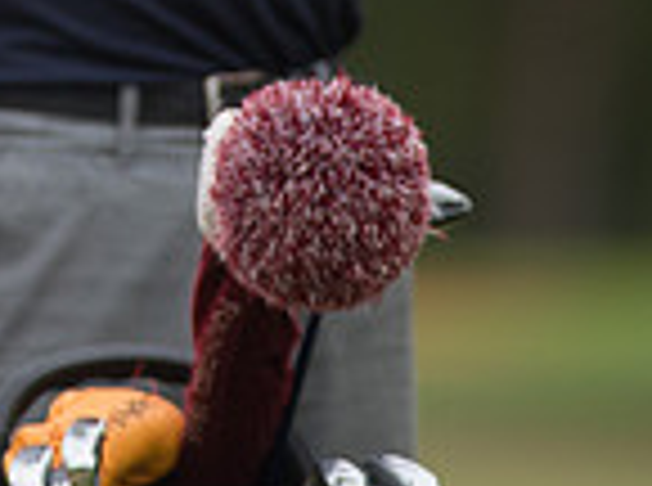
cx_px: -346
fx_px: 28765
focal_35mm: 1531
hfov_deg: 1.3
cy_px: -601
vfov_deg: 1.0
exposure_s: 1/2500
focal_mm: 300
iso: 800
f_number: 4
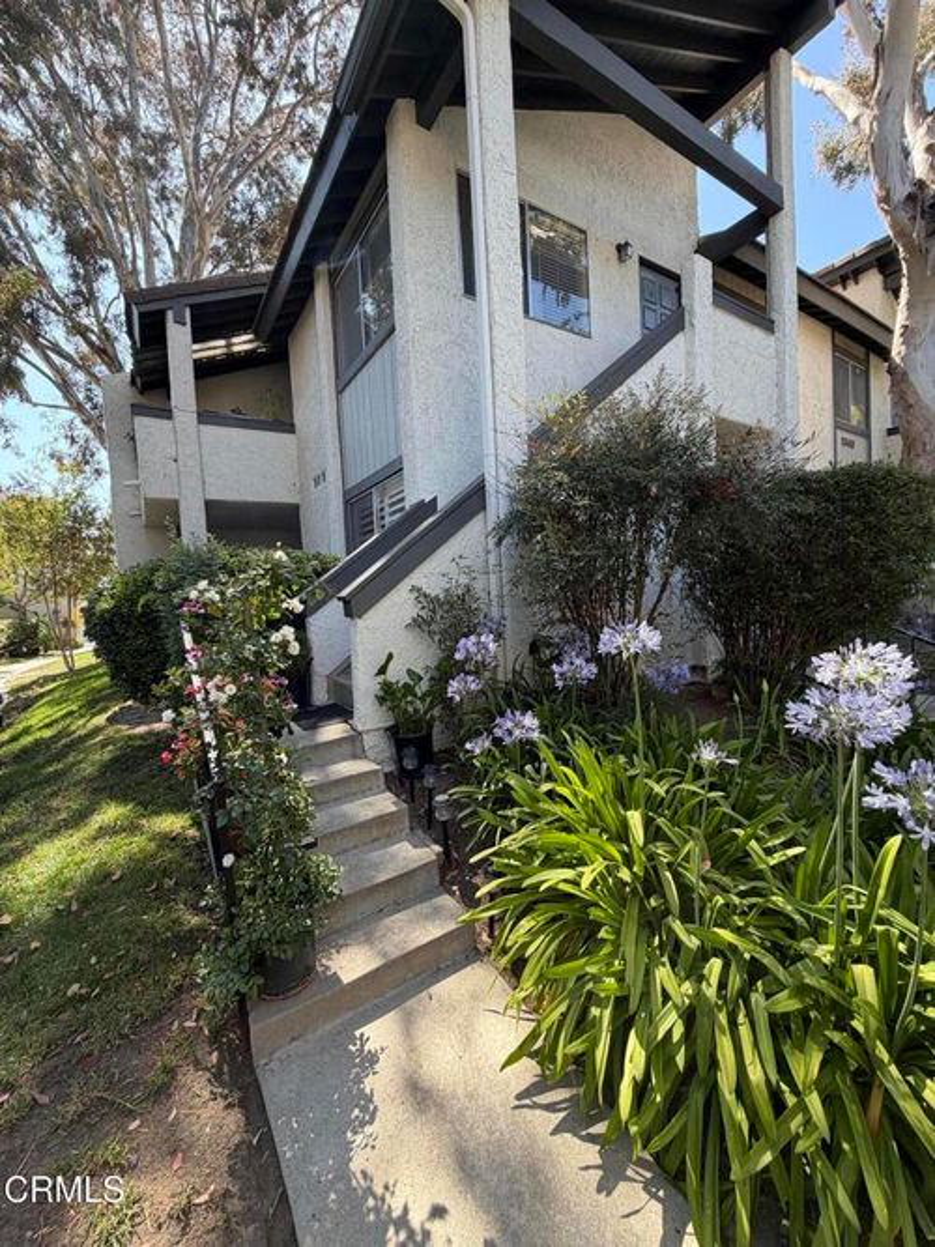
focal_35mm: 14
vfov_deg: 102.1
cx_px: 468
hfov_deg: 85.7
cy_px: 624
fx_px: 504
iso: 50
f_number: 2.2
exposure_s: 1/173
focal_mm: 2.22
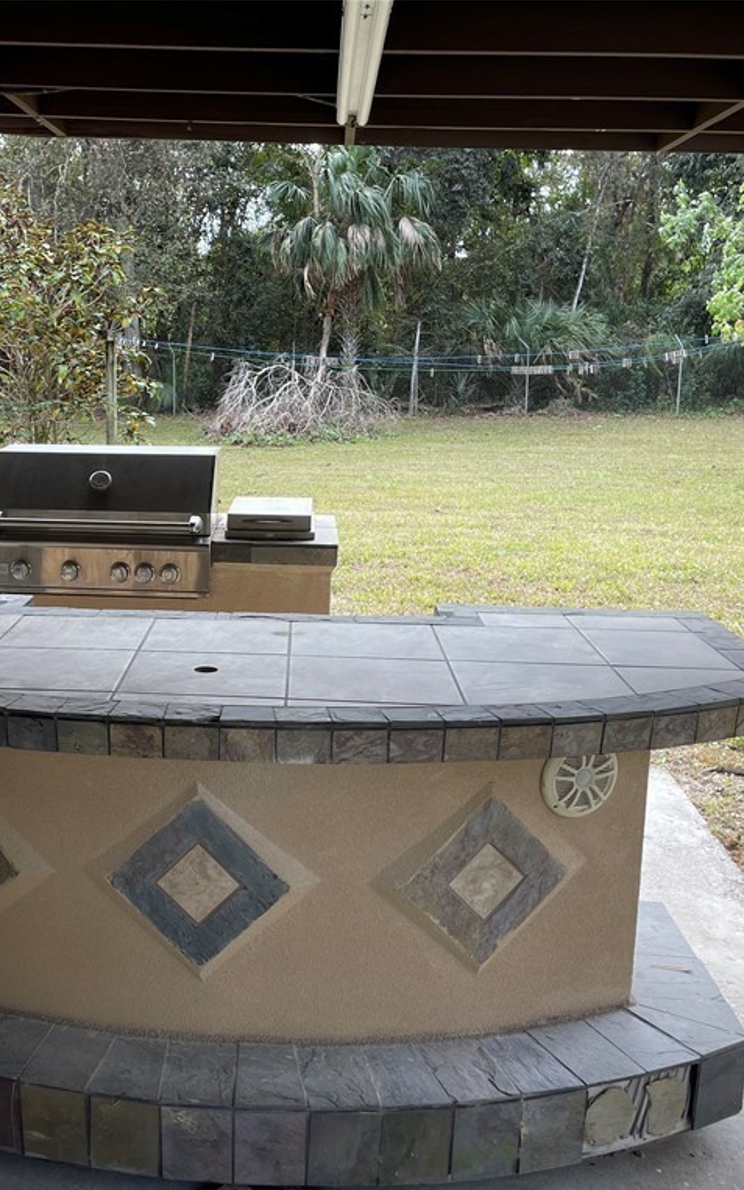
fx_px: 1200
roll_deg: +0.6
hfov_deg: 33.4
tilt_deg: -12.6
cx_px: 147
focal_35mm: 37
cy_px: 597
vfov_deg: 52.7
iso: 32
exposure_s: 1/438
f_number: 1.6
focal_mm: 5.1
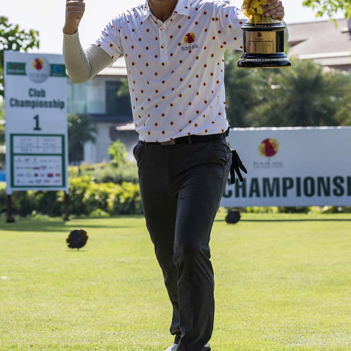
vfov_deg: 16.0
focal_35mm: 109
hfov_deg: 16.0
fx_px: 1250
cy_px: 141
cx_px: 175
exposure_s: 1/2000
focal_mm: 85
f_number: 6.3
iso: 1000
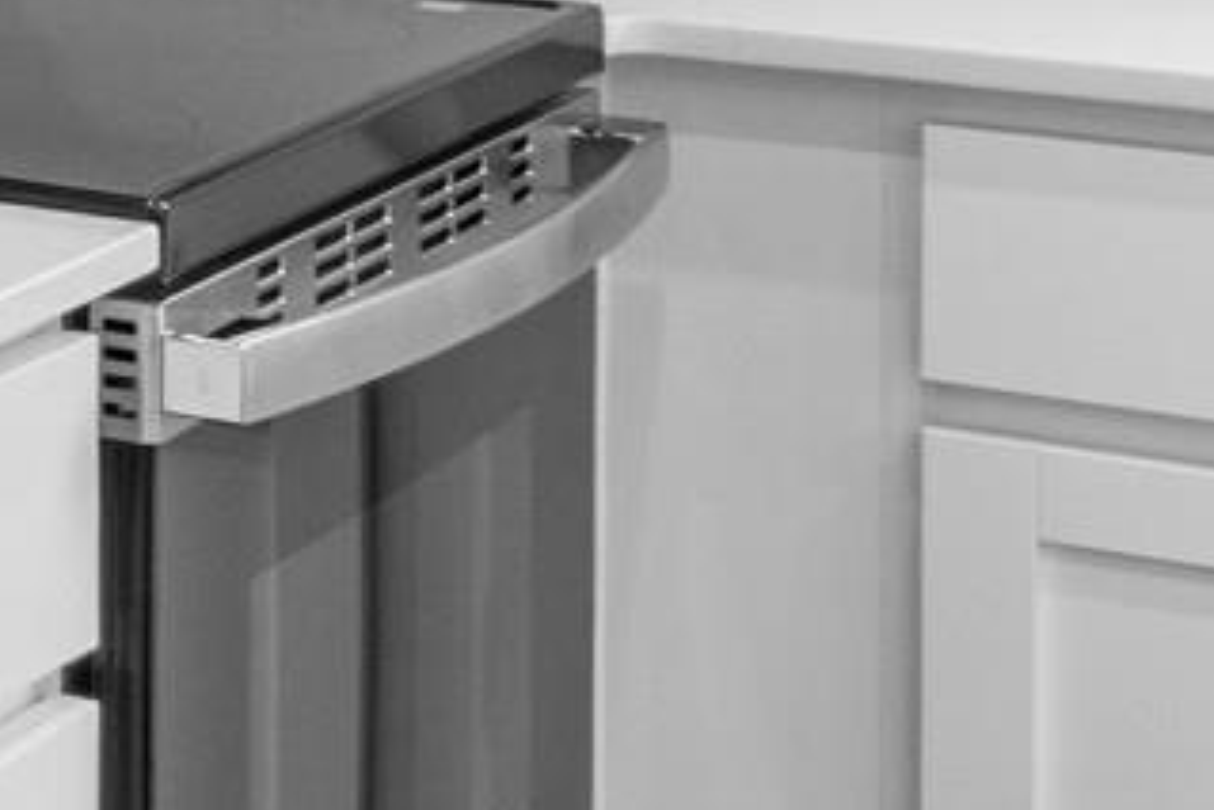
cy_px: -757
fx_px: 4757
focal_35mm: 141
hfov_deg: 10.0
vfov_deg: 9.2
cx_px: -2645
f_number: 9
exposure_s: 1/4
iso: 250
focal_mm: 12
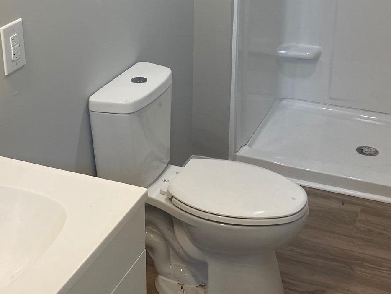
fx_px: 644
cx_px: 160
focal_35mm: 57
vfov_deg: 25.0
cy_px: 39
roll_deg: -0.2
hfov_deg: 33.7
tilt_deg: -17.7
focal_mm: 4.25
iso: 100
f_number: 1.8
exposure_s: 1/120
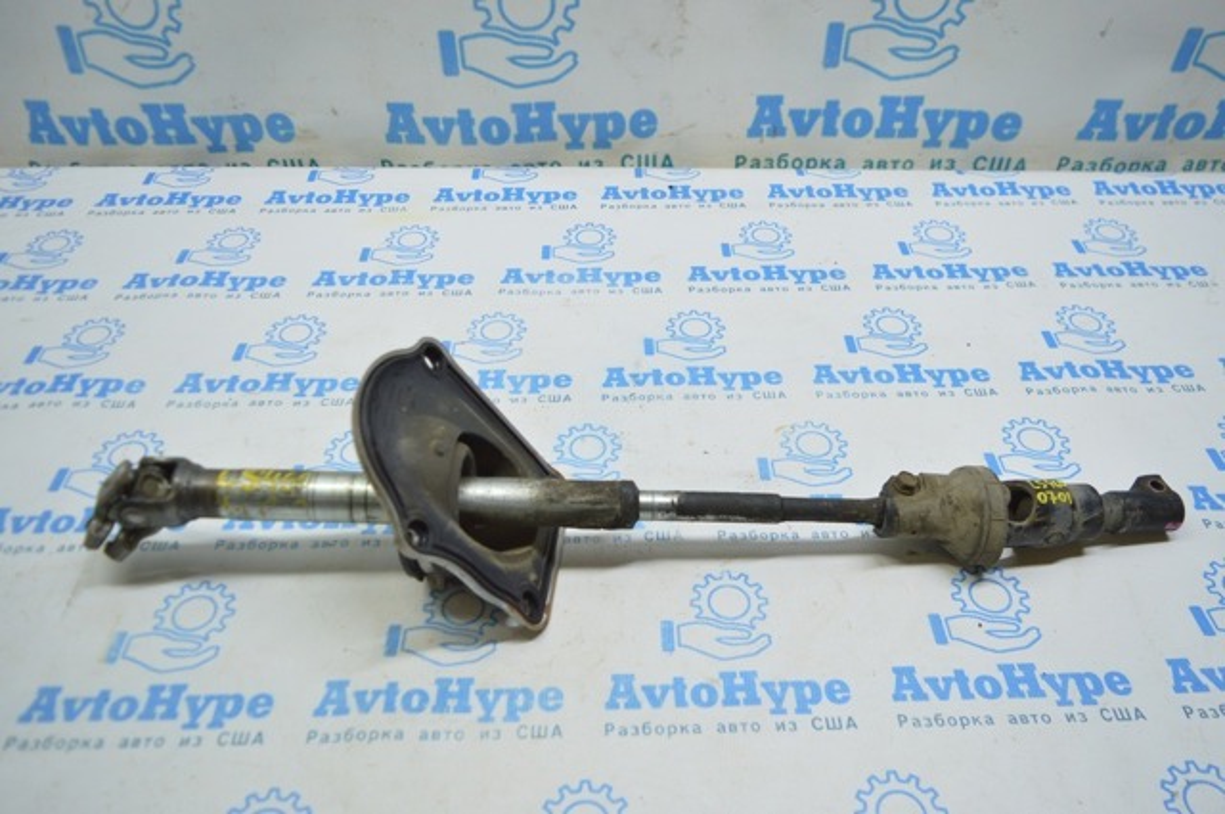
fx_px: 918
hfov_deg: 67.4
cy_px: 407
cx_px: 612
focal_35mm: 27
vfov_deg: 47.8
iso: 400
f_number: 3.5
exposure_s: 1/80
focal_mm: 18
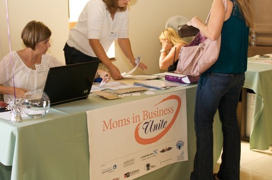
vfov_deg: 22.8
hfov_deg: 34.0
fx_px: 445
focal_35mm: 59
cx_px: 124
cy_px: 64
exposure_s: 1/160
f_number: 2.8
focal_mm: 24
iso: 640
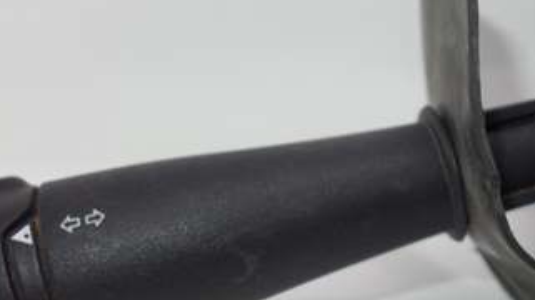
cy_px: 184
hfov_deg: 28.1
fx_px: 1063
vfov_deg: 16.0
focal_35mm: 75
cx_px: 350
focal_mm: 10.4
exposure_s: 1/100
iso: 125
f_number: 3.2
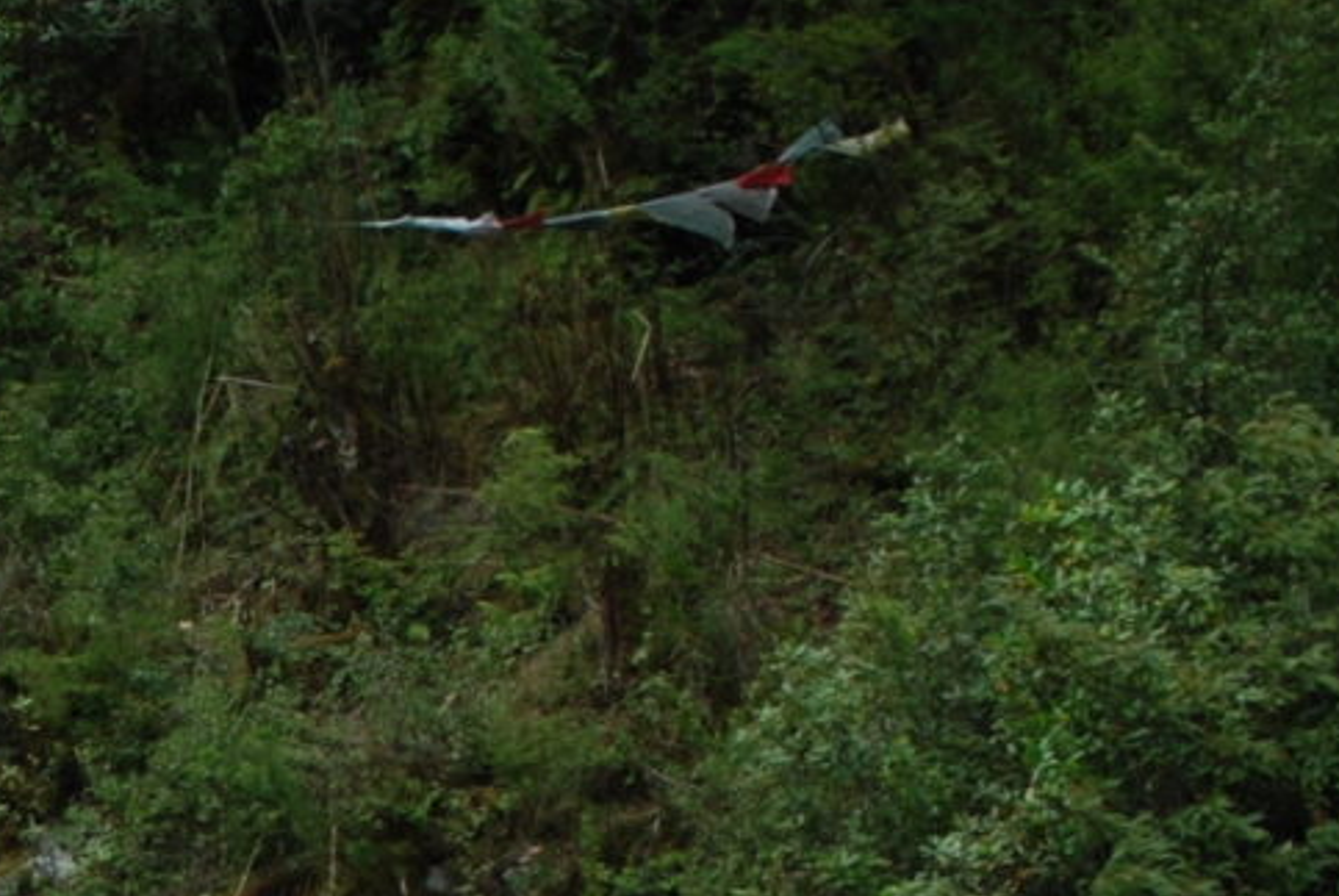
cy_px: 1713
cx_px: -926
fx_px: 9940
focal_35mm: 267
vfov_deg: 5.1
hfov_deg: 7.5
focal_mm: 42
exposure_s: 1/160
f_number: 6.3
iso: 100
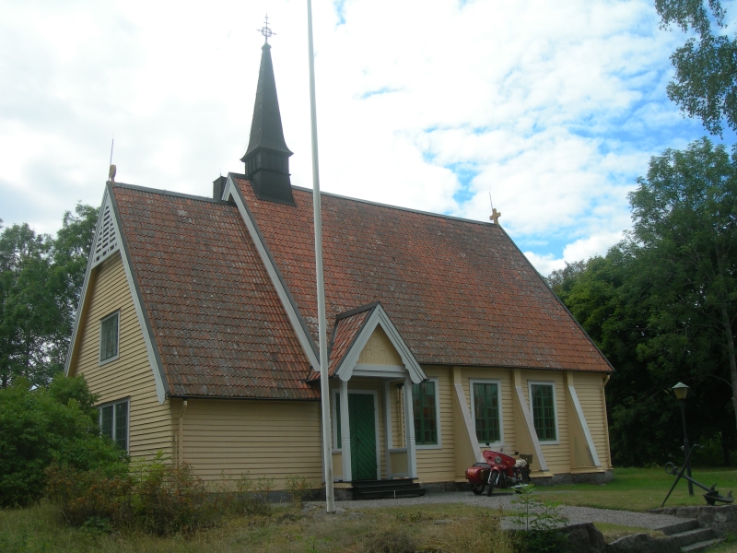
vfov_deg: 37.7
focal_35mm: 38
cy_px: 276
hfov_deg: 49.0
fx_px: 809
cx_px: 368
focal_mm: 7.8
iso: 50
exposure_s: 1/343
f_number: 4.8
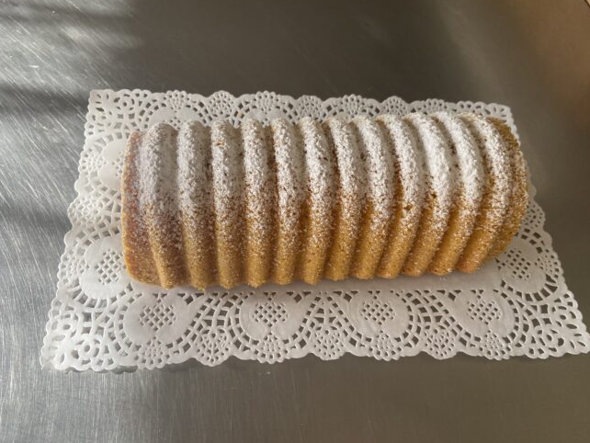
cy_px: 219
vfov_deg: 51.4
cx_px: 298
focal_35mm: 27
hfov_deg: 65.3
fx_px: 460
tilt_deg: -62.0
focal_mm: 4.25
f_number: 1.8
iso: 100
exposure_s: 1/121
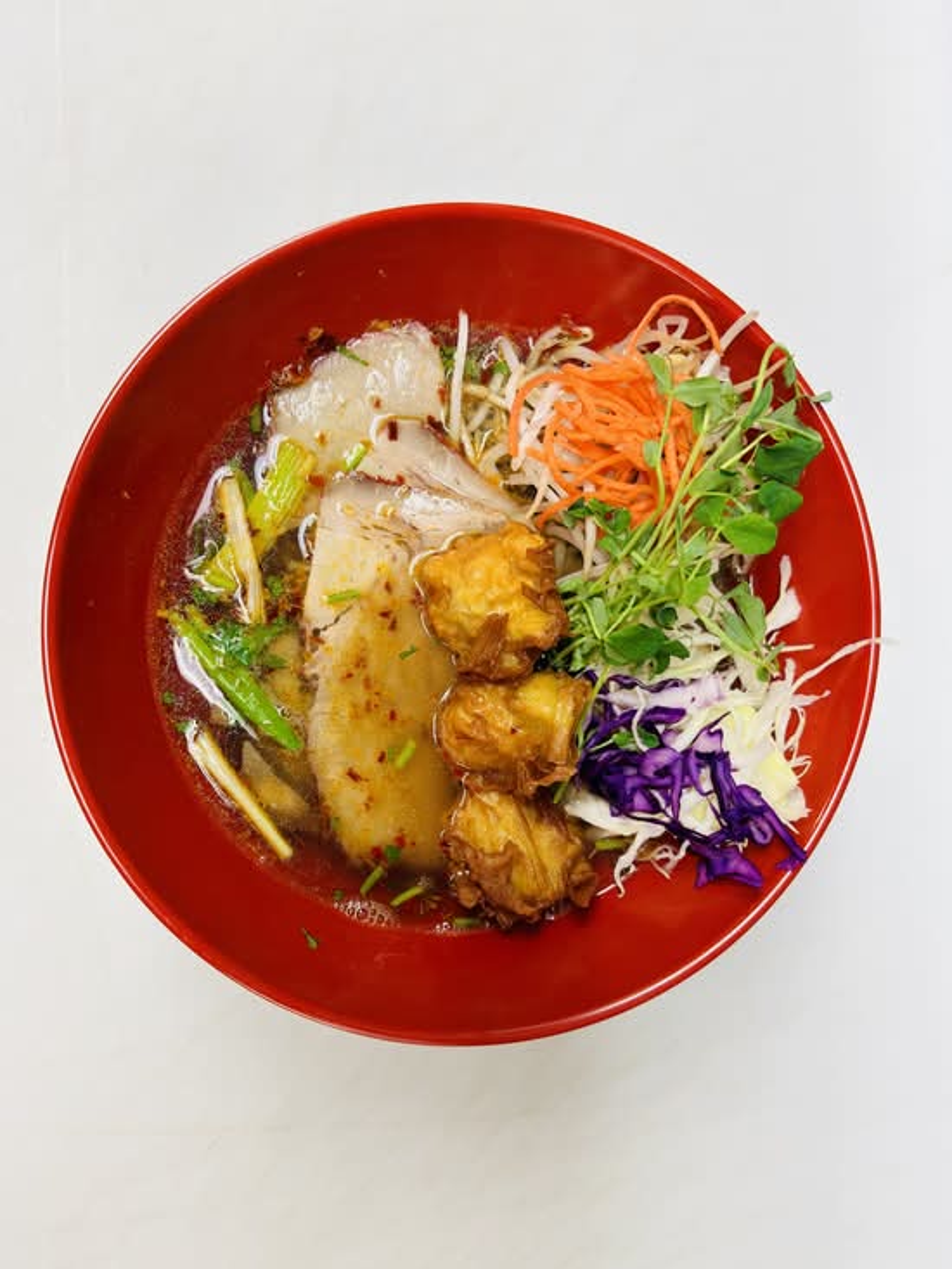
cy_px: 634
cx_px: 476
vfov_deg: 52.6
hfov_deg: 40.7
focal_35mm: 35
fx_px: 1283
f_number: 1.78
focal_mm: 6.76
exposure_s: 1/60
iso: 100
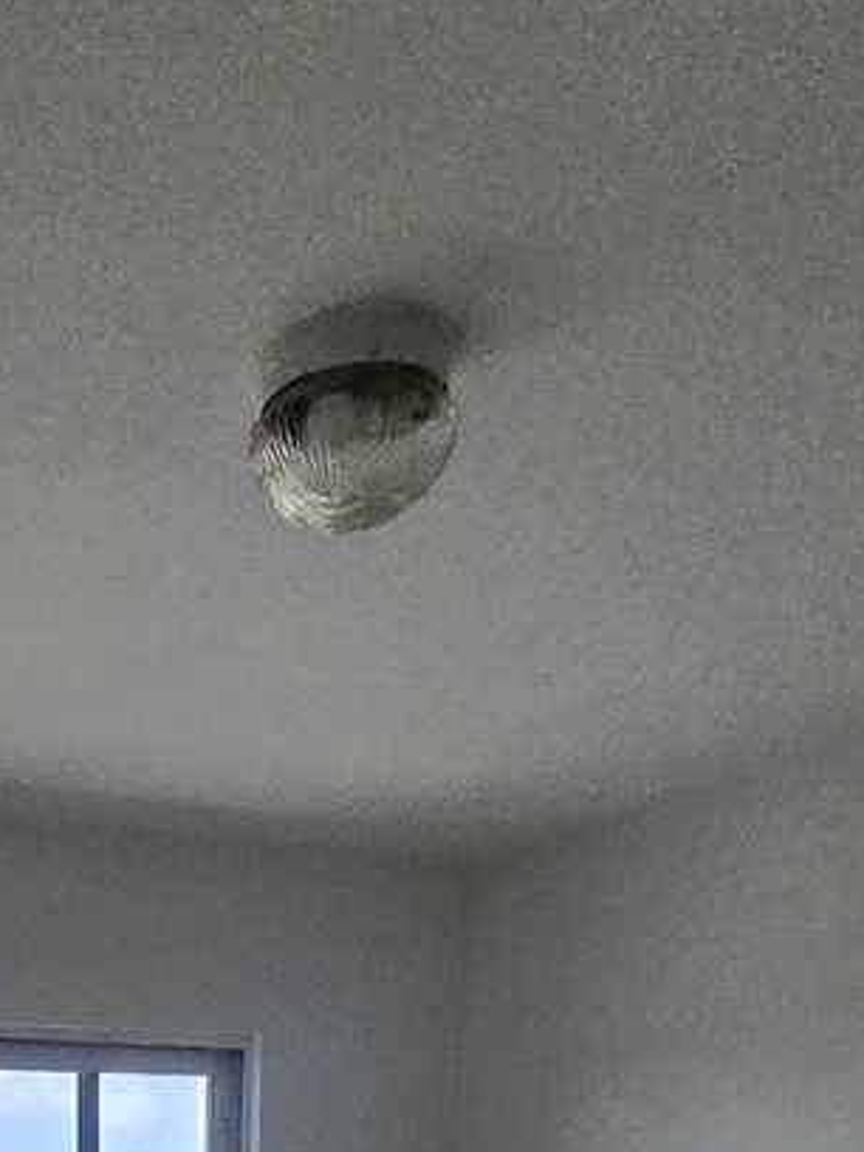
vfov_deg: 22.6
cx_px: -54
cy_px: 2044
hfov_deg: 26.6
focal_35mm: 51
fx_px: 1697
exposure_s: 1/359
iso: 100
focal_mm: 1.7
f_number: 2.2
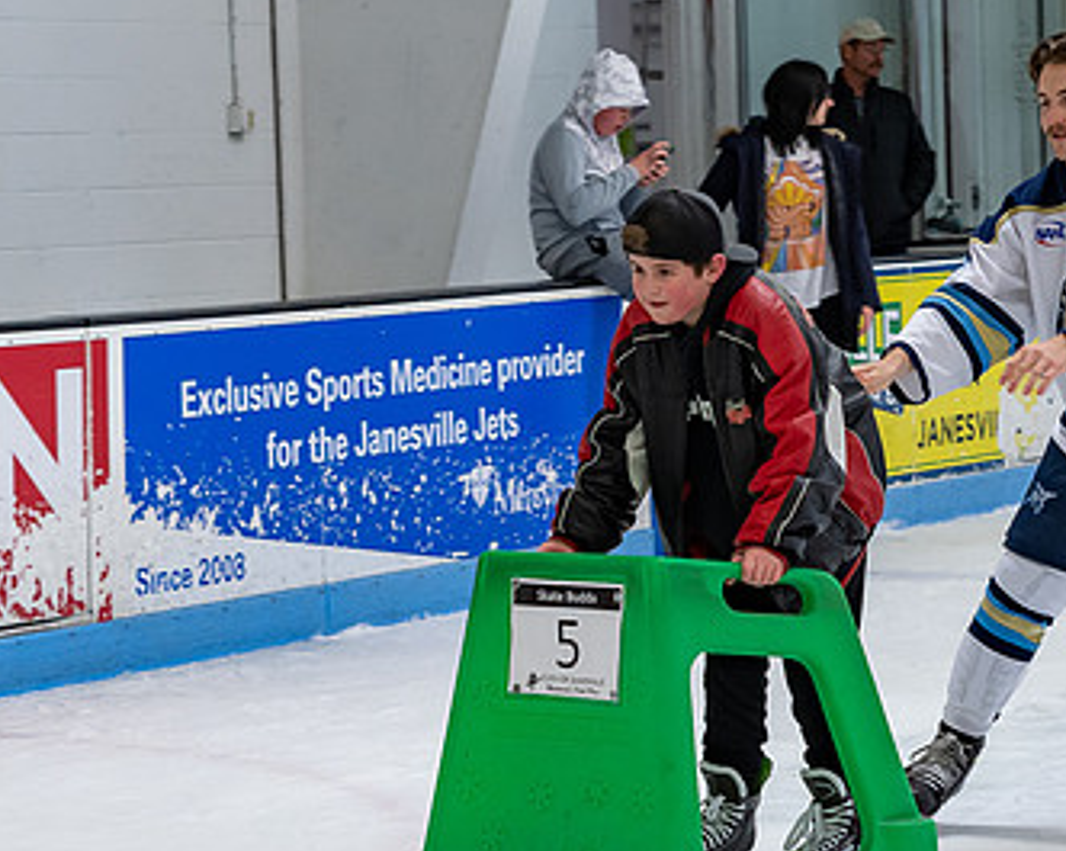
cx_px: 821
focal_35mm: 171
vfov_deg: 9.0
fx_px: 5390
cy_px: 426
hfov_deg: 11.3
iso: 400
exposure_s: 1/250
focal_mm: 58
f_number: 4
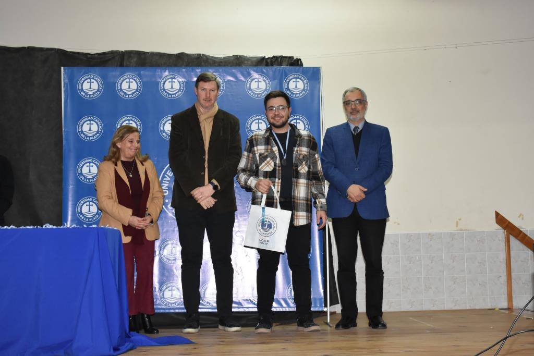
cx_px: 267
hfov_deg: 35.0
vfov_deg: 23.8
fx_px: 846
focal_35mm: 57
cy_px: 178
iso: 1600
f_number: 8
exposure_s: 1/60
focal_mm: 38
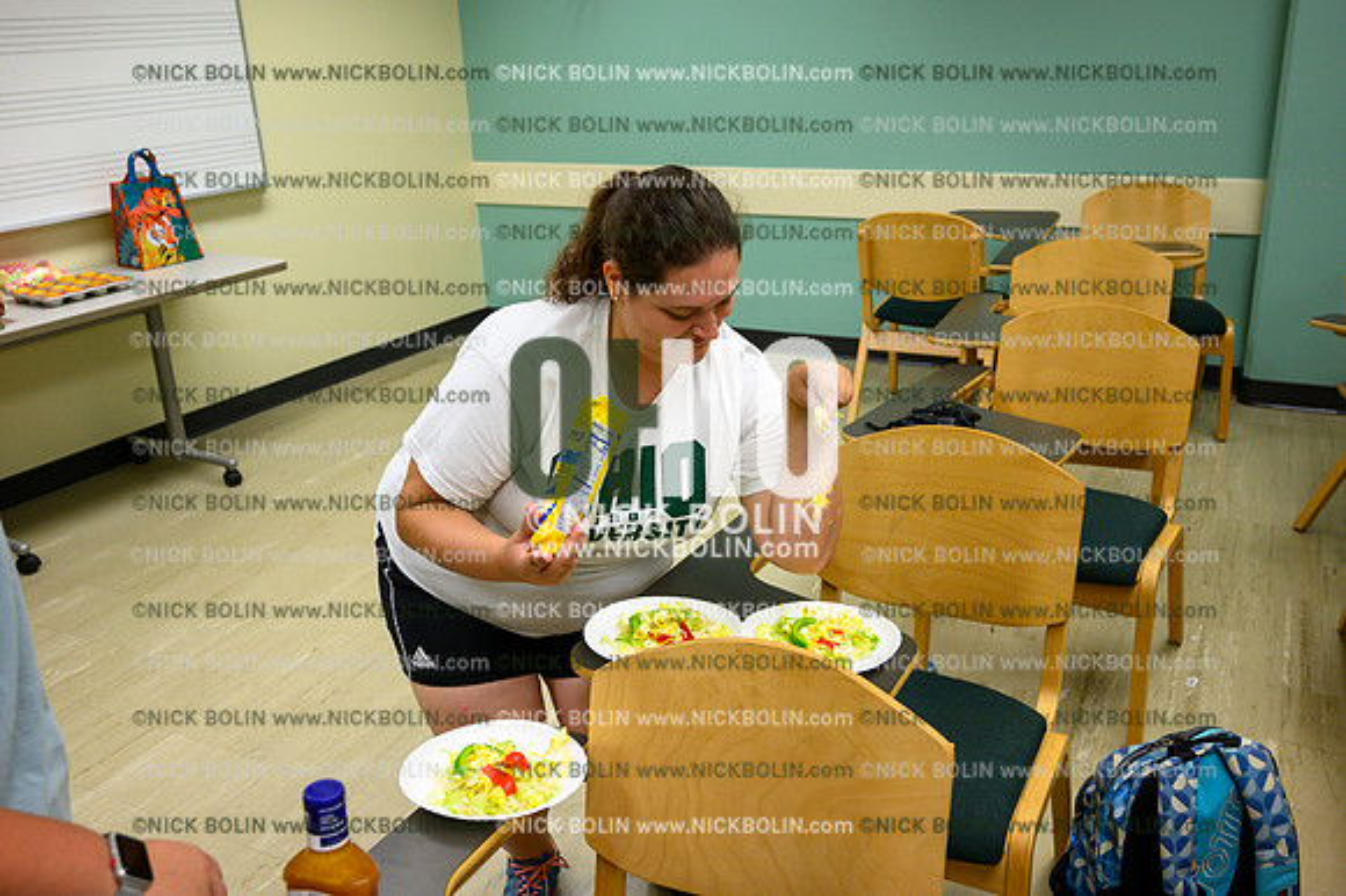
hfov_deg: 59.5
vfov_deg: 41.7
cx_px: 673
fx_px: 1177
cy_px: 448
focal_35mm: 32
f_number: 4.5
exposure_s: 1/250
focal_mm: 31.5
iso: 1600
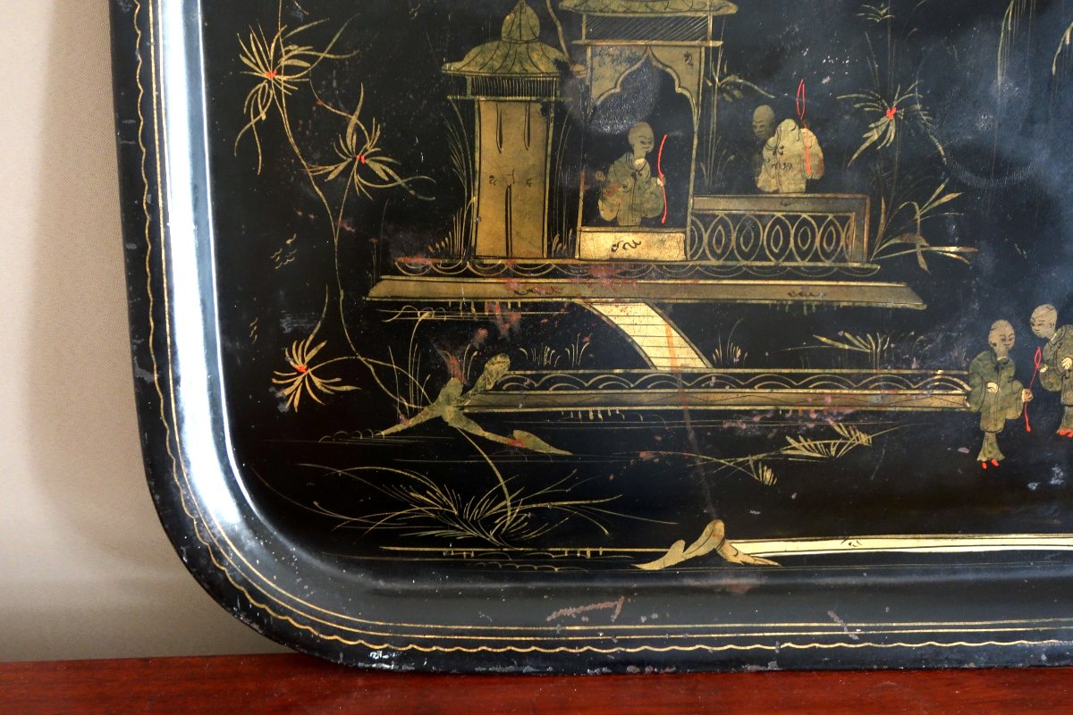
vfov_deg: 33.4
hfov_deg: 48.5
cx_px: 536
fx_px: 1192
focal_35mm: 40
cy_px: 358
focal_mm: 14.75
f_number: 2.8
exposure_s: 1/20
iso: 800
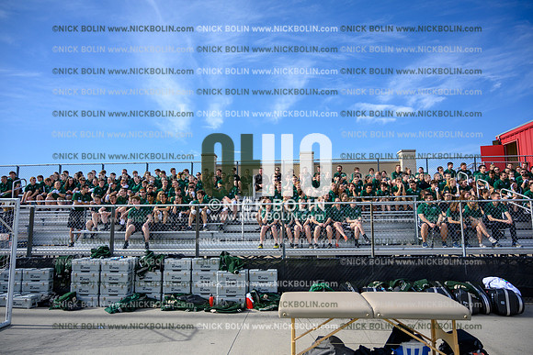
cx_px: 266
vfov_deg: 53.2
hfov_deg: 73.7
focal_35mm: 24
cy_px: 178
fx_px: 355
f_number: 4
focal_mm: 24
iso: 125
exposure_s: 1/2500
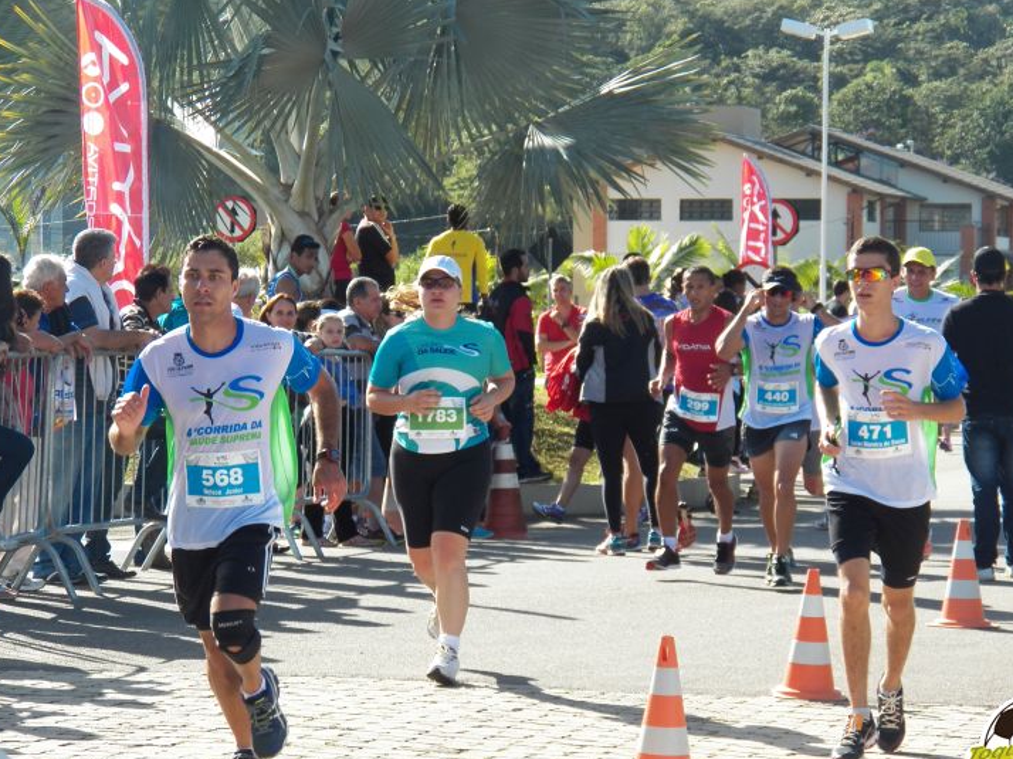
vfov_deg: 9.4
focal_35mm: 158
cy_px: 399
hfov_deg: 12.5
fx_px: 4622
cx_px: 550
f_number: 4
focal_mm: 25.4
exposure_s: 1/500
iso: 125
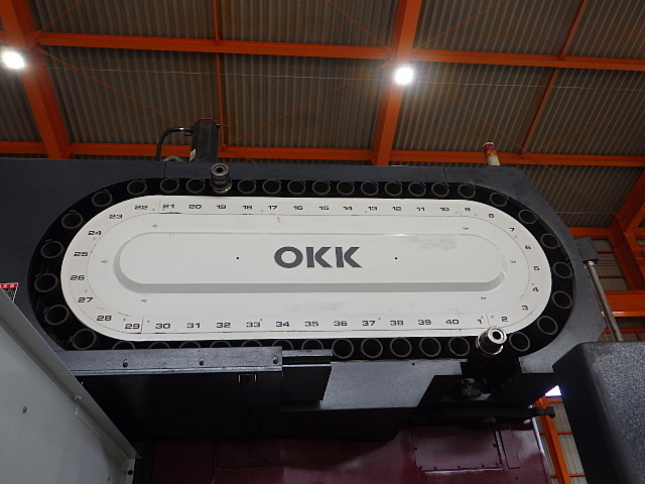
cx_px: 322
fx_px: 522
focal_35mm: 28
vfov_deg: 49.7
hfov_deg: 63.4
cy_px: 242
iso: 125
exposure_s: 1/60
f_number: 3.5
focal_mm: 5
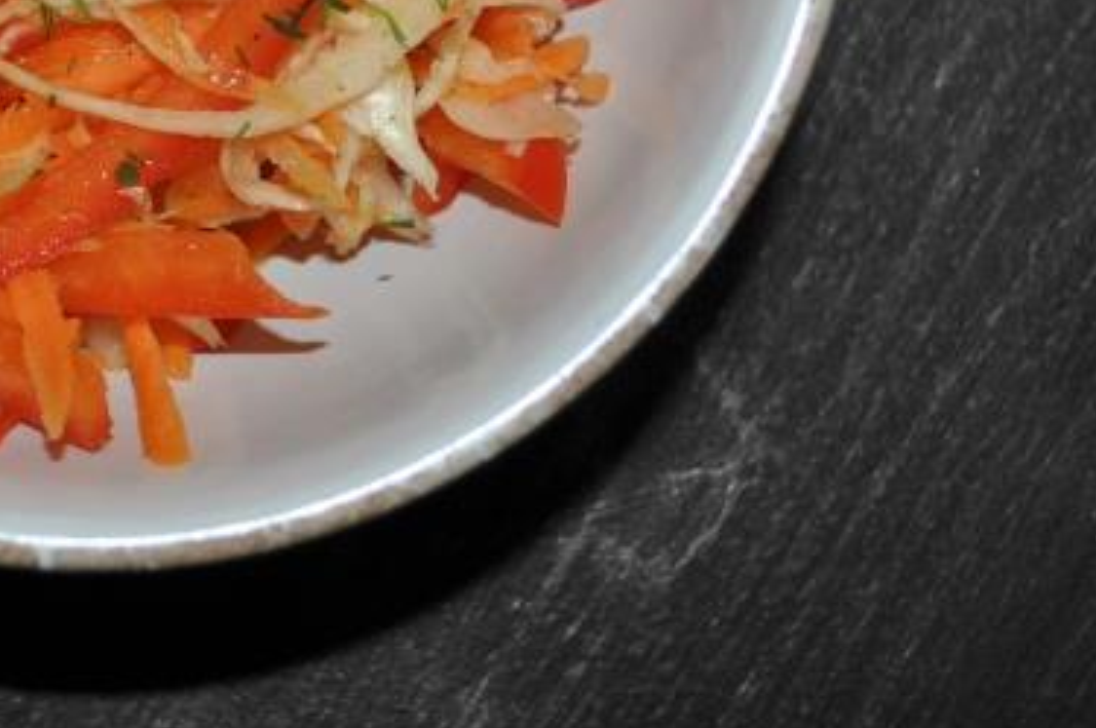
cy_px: -111
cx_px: 161
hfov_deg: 22.2
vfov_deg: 14.7
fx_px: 2736
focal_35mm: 90
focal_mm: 22
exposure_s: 1/60
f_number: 3.8
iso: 200
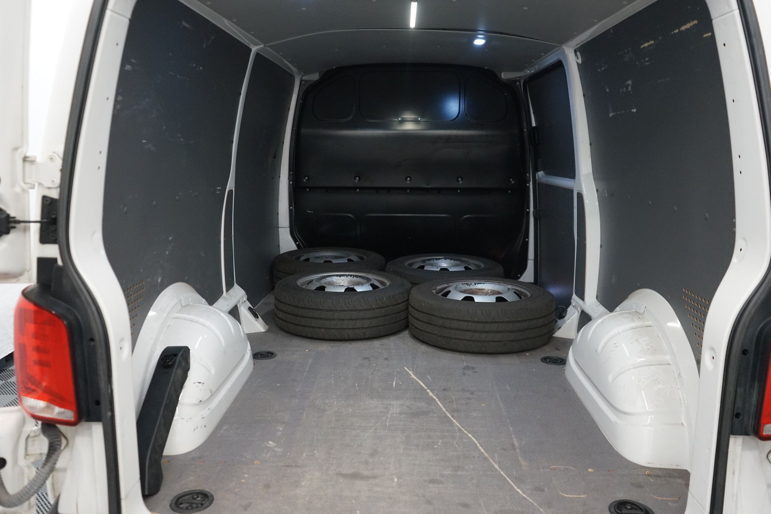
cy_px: 257
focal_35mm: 29
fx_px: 621
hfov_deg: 63.7
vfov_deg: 45.0
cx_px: 386
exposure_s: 1/160
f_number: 3.5
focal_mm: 29
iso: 2500
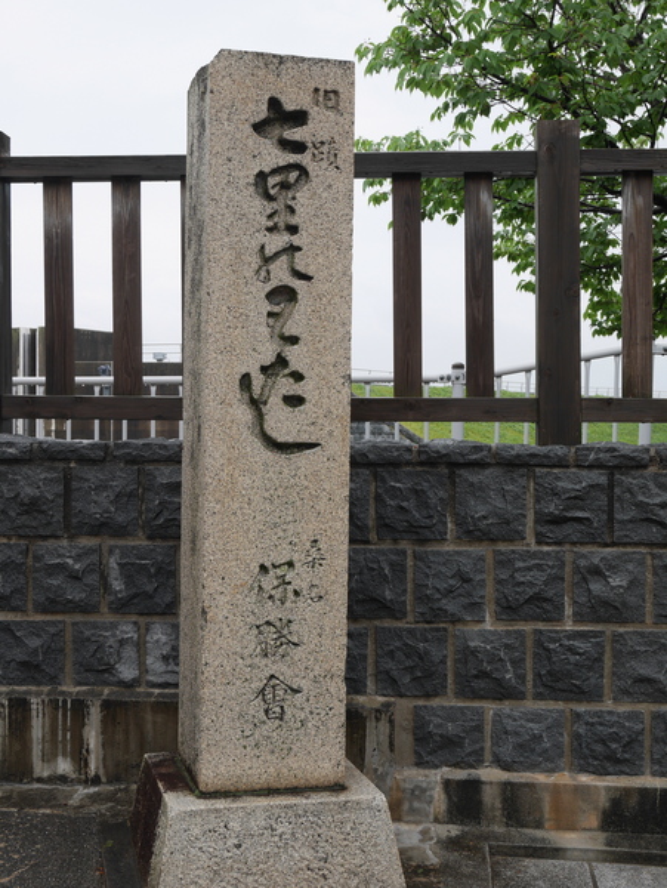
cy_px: 444
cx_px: 334
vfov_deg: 38.2
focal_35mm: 50
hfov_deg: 29.1
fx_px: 1283
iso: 200
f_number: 7.1
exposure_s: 1/200
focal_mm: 25
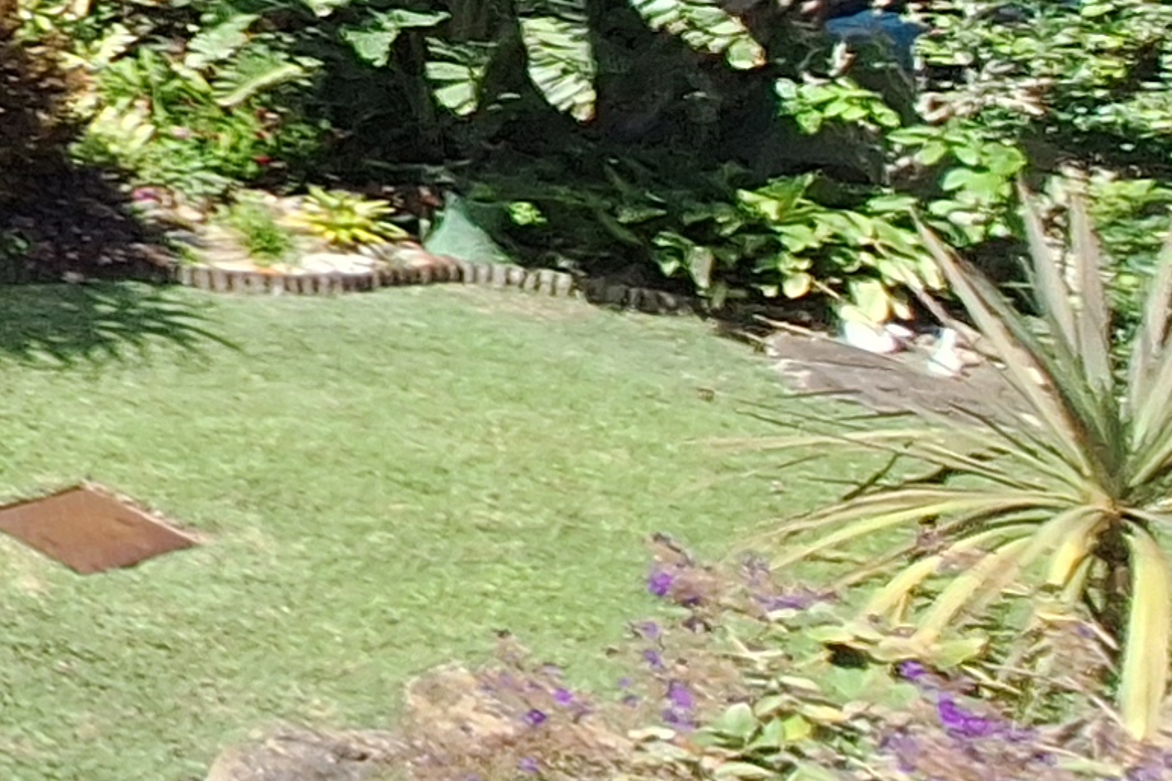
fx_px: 2278
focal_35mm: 70
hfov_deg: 17.5
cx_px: -1324
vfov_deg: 18.1
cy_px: -241
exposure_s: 1/1445
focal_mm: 1.74
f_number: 2.2
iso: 40
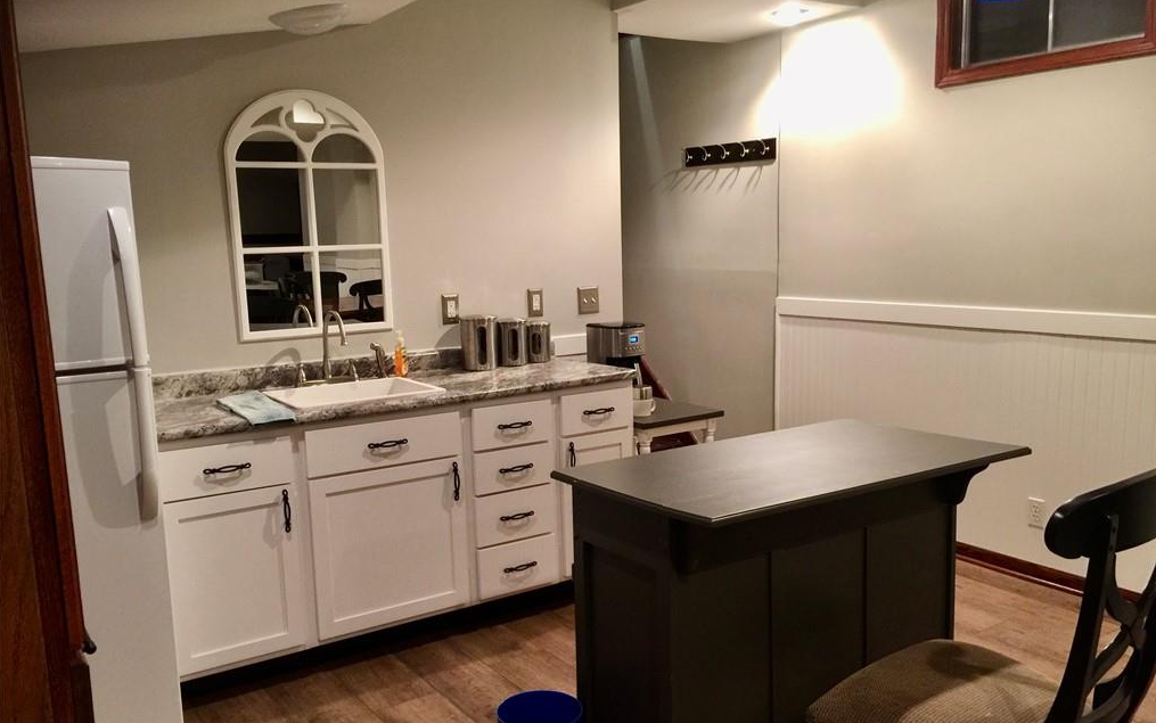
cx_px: 581
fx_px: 977
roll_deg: +1.2
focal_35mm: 31
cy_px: 396
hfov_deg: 61.2
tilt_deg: -8.7
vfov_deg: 40.6
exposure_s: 1/4
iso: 80
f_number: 2.2
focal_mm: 4.15
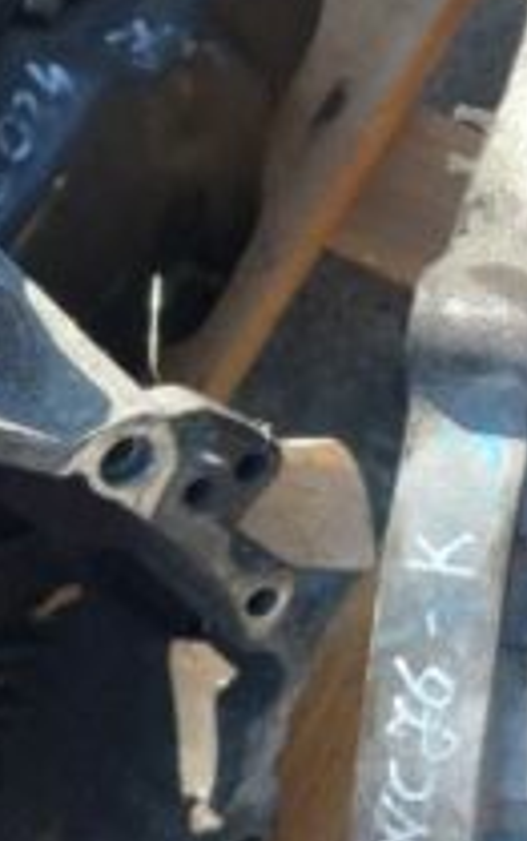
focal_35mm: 76
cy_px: 491
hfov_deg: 14.7
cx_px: 986
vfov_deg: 27.1
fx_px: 1743
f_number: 1.8
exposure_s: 1/732
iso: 40
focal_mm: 5.23
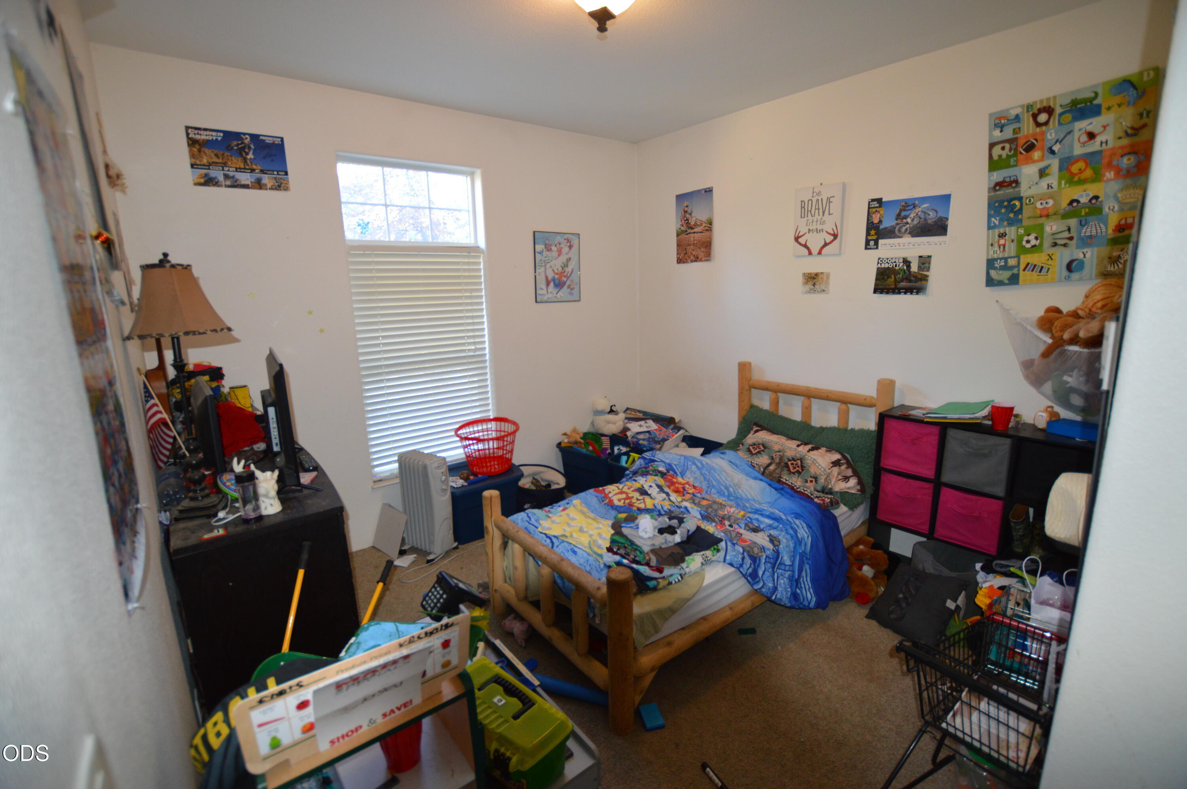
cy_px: 394
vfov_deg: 77.2
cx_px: 594
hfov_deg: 100.4
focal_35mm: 15
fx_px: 494
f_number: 3.5
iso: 640
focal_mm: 10
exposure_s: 1/60
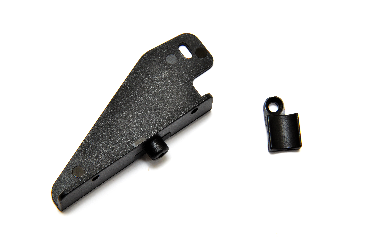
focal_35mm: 147
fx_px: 1509
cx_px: 185
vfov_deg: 9.3
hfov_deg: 14.0
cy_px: 123
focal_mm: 98
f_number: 22
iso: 400
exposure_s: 1/60
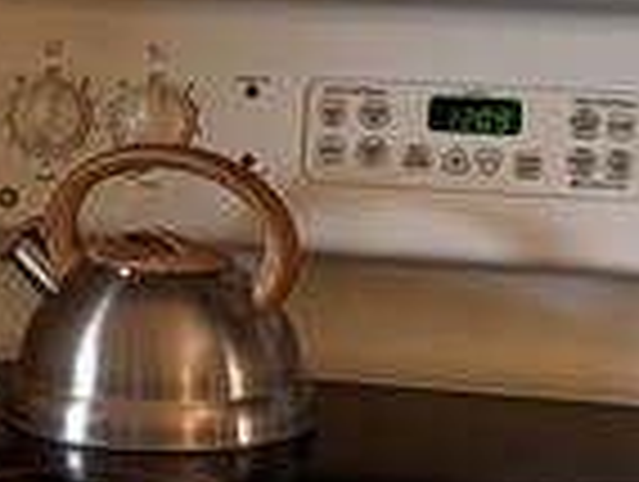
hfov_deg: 10.4
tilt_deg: -9.6
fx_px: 3458
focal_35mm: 187
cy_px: 113
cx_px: -72
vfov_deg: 8.0
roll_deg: -0.5
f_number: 1.6
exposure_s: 1/120
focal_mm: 5.96
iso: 125
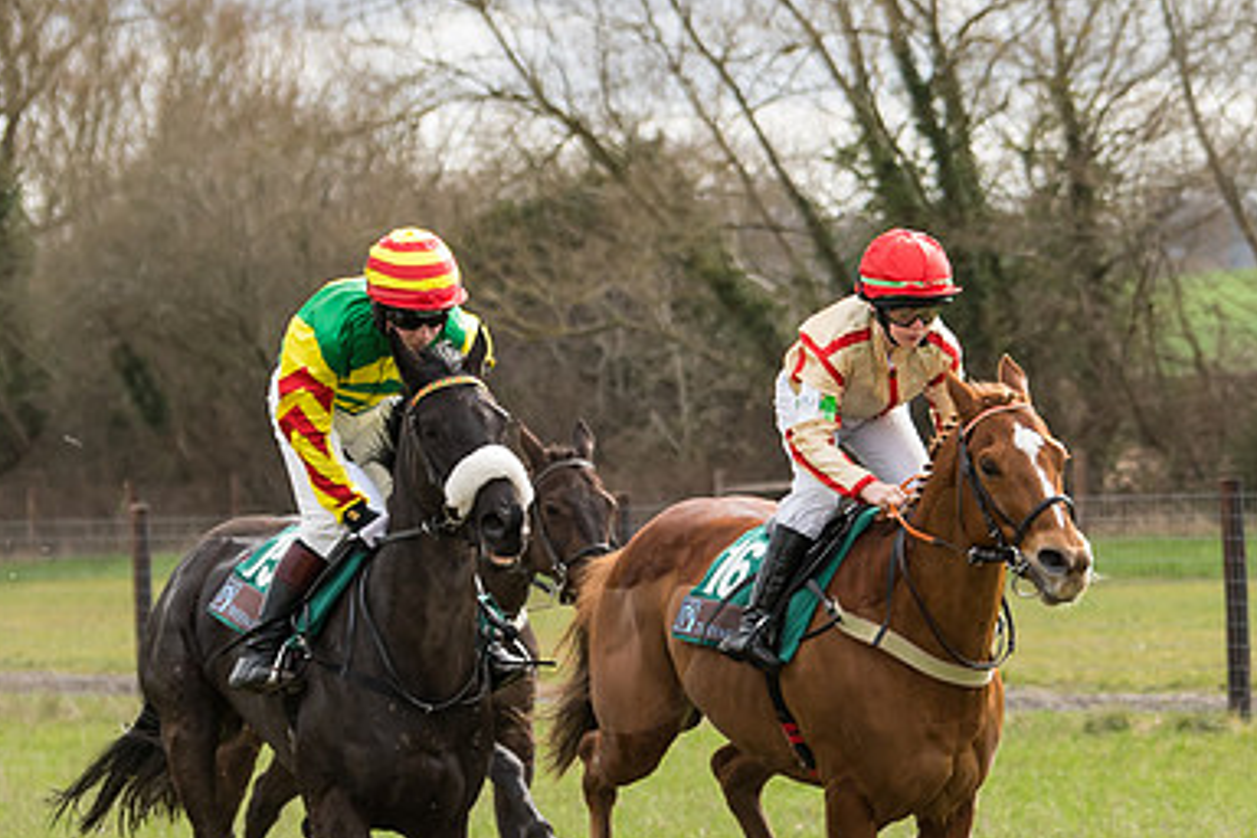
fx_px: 10893
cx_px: 910
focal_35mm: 312
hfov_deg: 6.6
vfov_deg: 4.4
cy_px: 783
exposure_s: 1/800
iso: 250
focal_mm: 98
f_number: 4
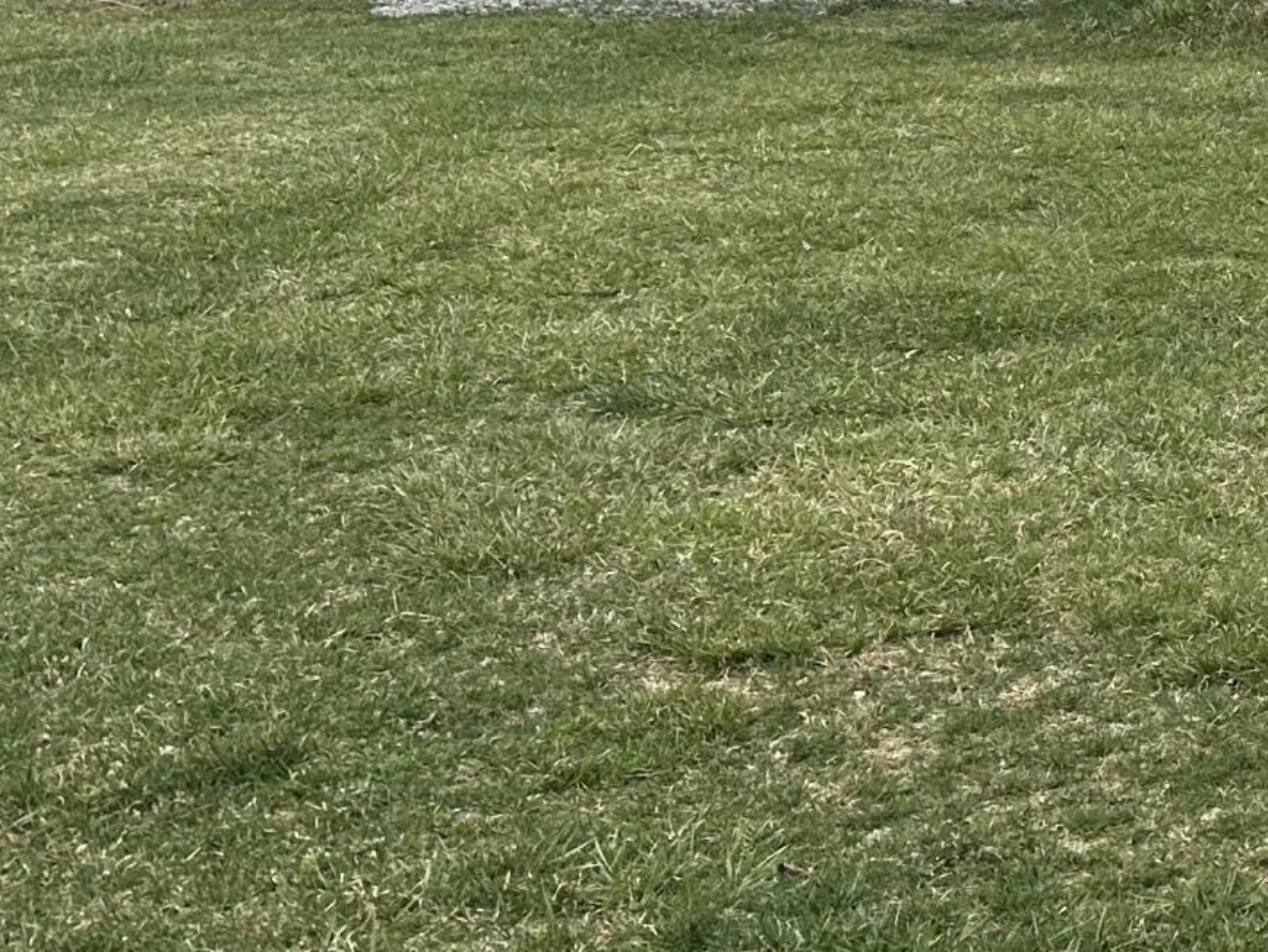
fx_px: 3042
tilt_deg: -3.7
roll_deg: +0.6
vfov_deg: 17.0
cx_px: 2084
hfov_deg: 19.4
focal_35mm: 83
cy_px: -173
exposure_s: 1/2252
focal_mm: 6.86
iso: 80
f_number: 1.78
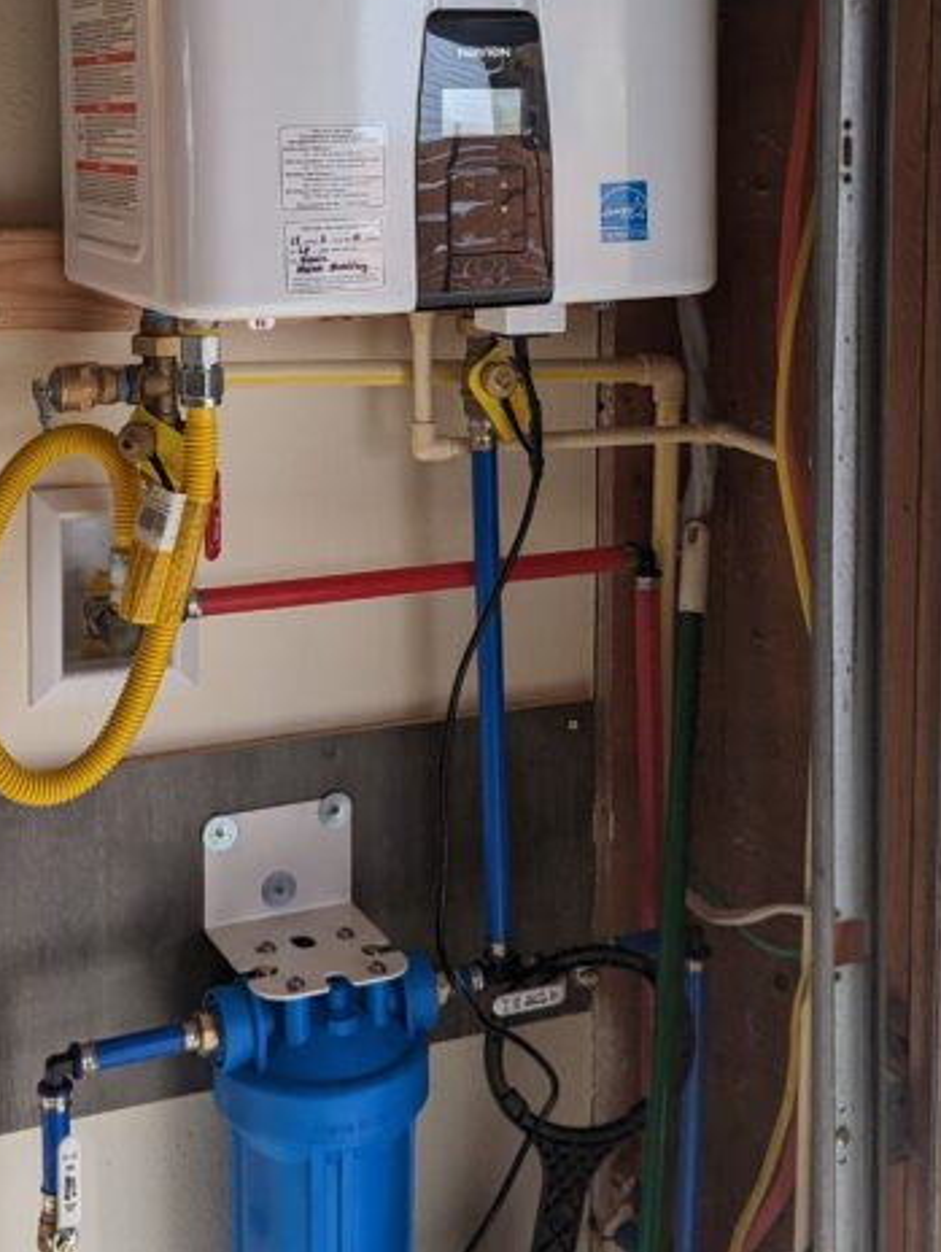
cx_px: 408
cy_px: 237
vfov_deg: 34.9
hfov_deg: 27.5
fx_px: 1917
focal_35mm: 53
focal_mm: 6.81
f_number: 1.85
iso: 41
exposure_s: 1/118
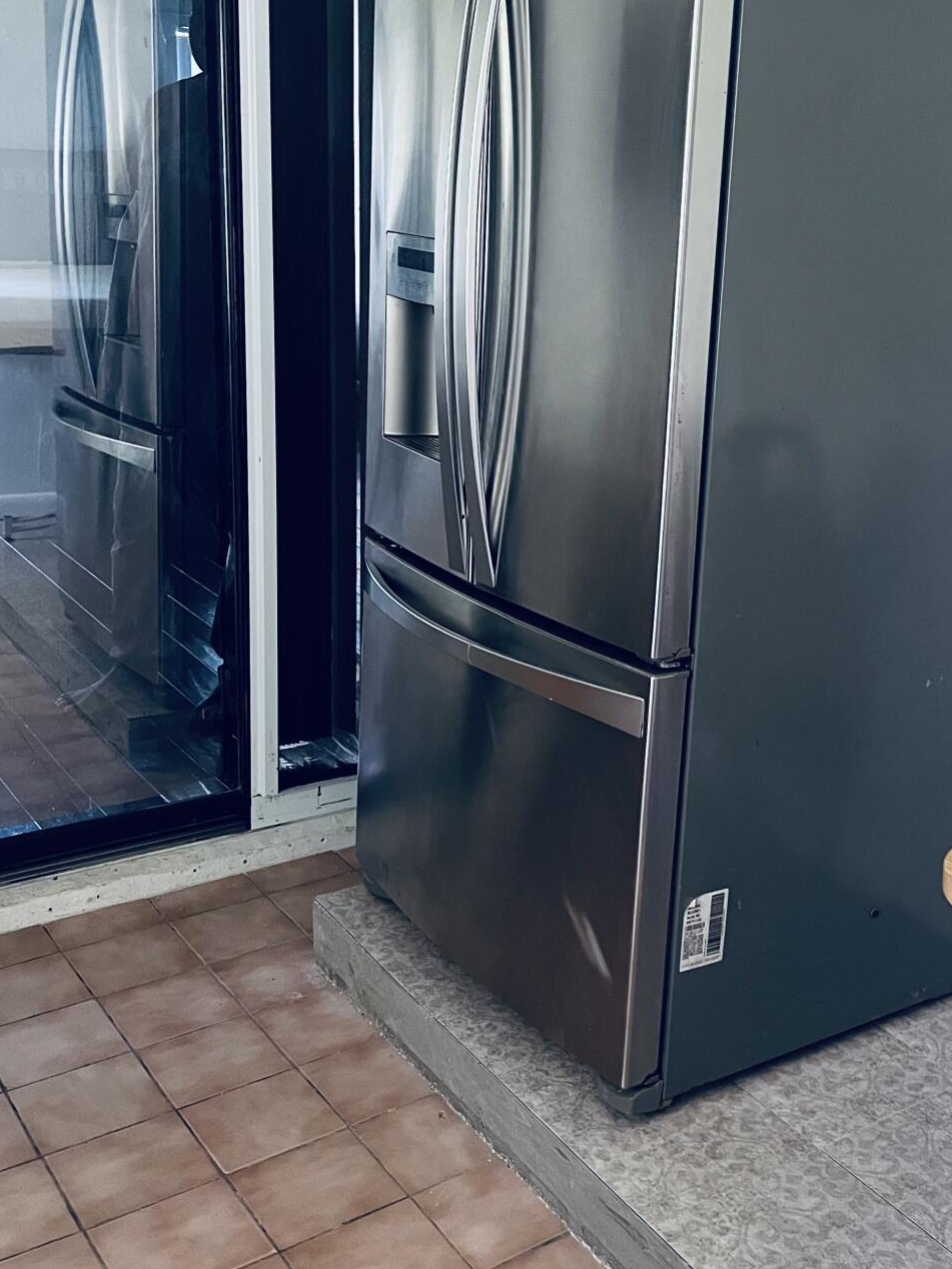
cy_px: 513
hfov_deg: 34.4
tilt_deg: -12.6
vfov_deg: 45.5
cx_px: 717
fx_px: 1503
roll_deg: -3.5
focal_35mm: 41
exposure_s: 1/60
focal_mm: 5.7
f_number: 1.5
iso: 320
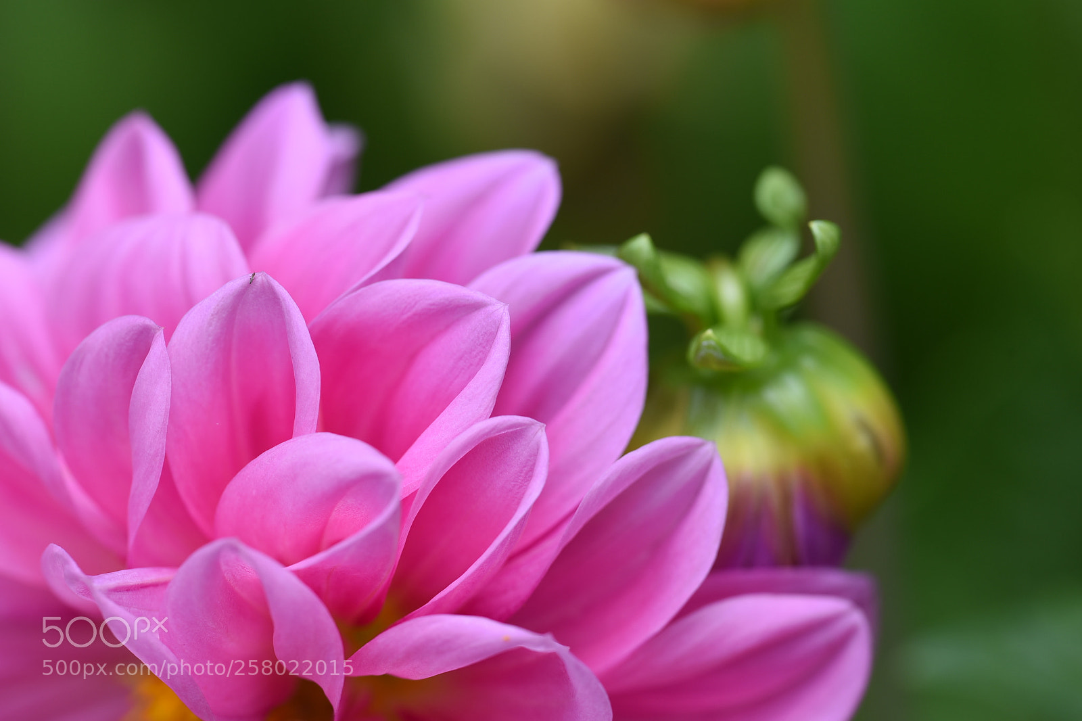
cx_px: 541
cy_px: 360
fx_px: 5409
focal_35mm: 180
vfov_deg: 7.6
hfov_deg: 11.4
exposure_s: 1/100
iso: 200
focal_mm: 180
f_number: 8
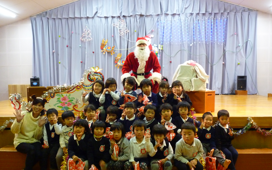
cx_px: 137
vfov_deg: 39.3
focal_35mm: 32
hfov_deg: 59.7
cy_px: 96
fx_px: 237
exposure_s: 1/20
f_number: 3.4
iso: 400
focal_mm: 5.3
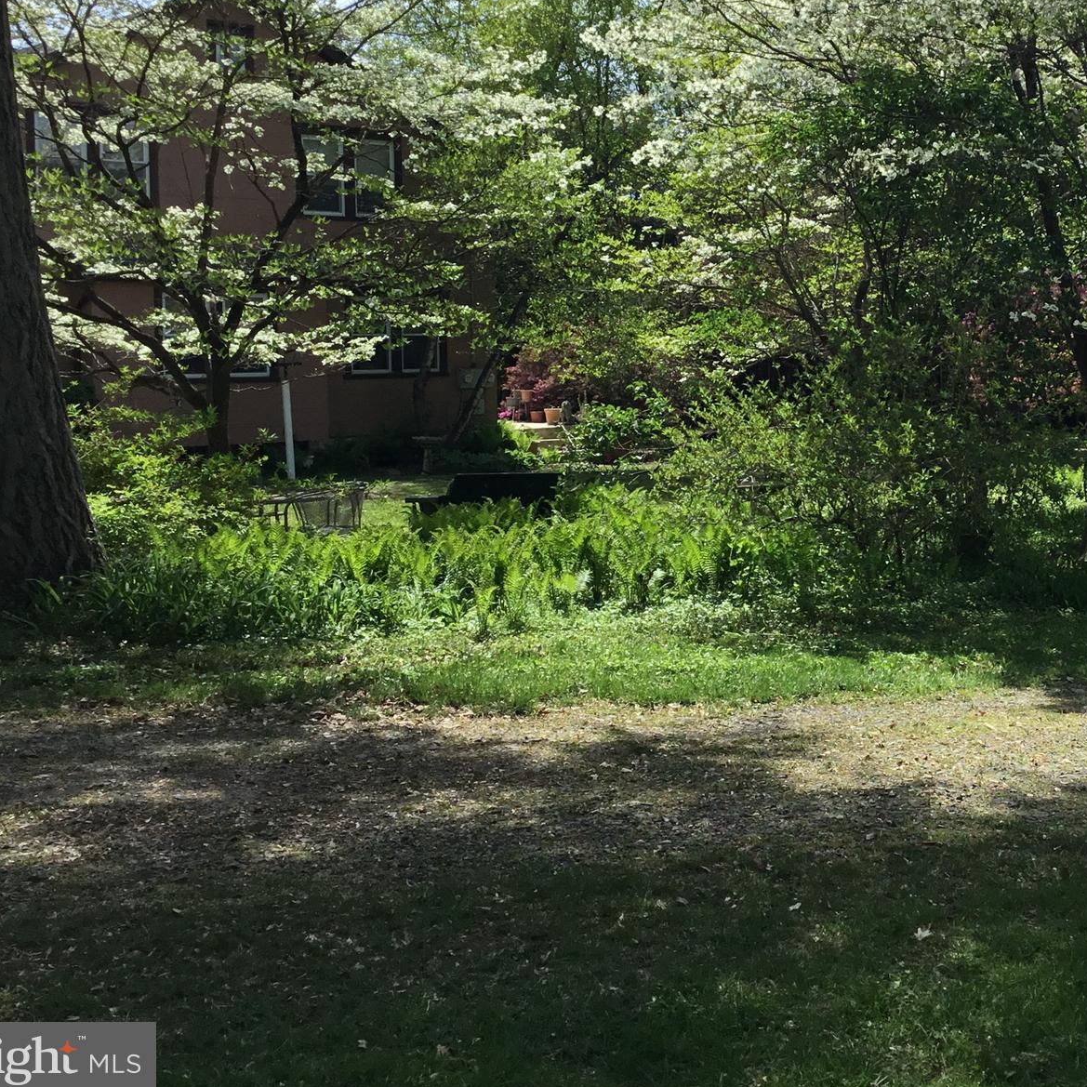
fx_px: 1705
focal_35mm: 48
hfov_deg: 34.2
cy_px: 384
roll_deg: +0.9
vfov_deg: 35.1
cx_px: 876
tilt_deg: -1.9
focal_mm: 3.3
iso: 25
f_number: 2.4
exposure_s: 1/994
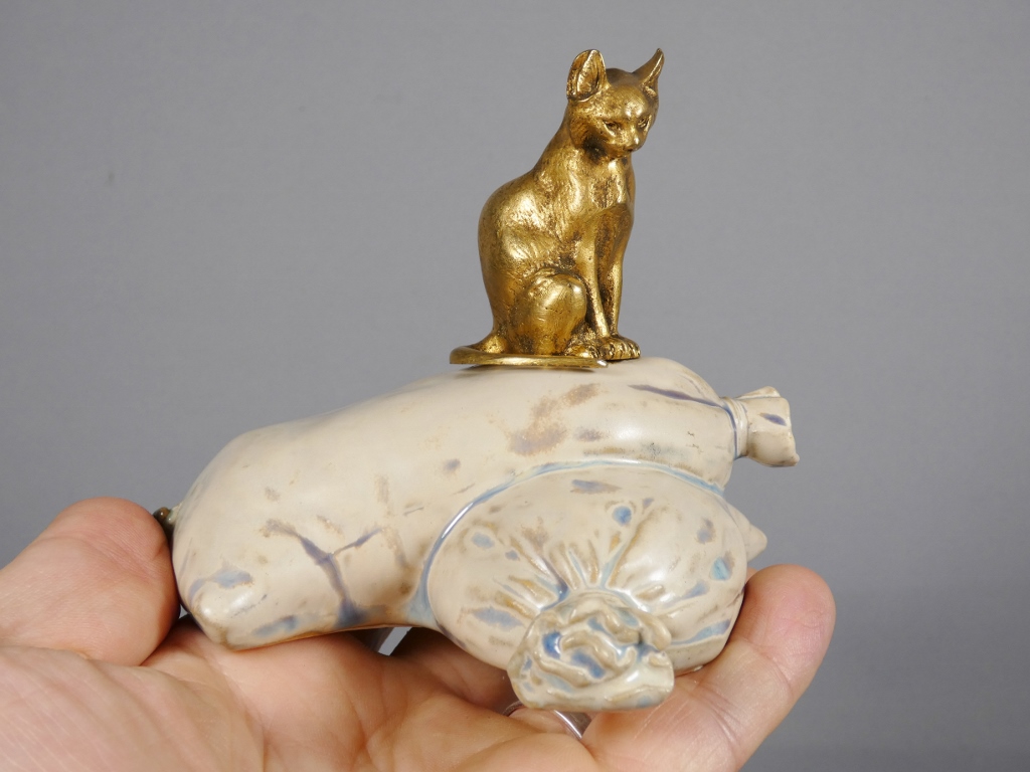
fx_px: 1428
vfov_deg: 30.3
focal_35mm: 48
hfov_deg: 39.7
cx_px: 515
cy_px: 386
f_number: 3.8
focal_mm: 8.6
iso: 80
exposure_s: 1/125
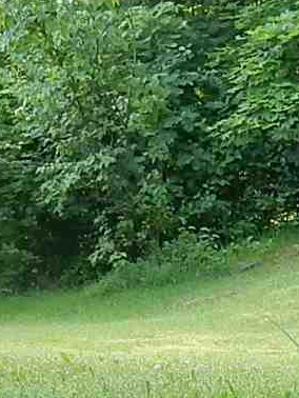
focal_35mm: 203
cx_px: 246
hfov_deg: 7.3
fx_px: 2335
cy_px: 339
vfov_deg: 9.7
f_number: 3.7
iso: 125
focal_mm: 4.5
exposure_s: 1/50
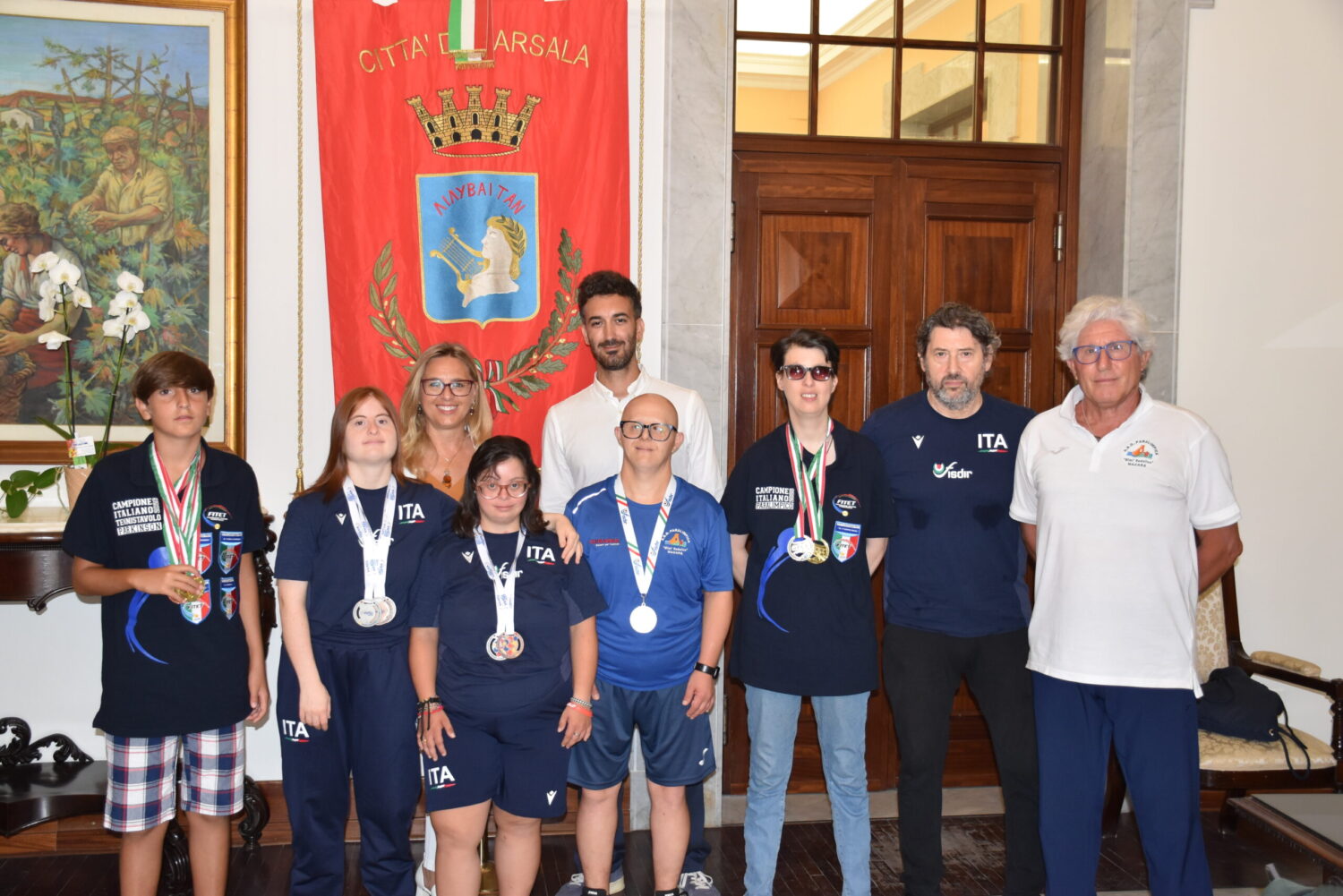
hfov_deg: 53.1
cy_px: 448
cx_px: 672
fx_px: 1343
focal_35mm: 36
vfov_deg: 36.9
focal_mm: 24
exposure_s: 1/60
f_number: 3.8
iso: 800
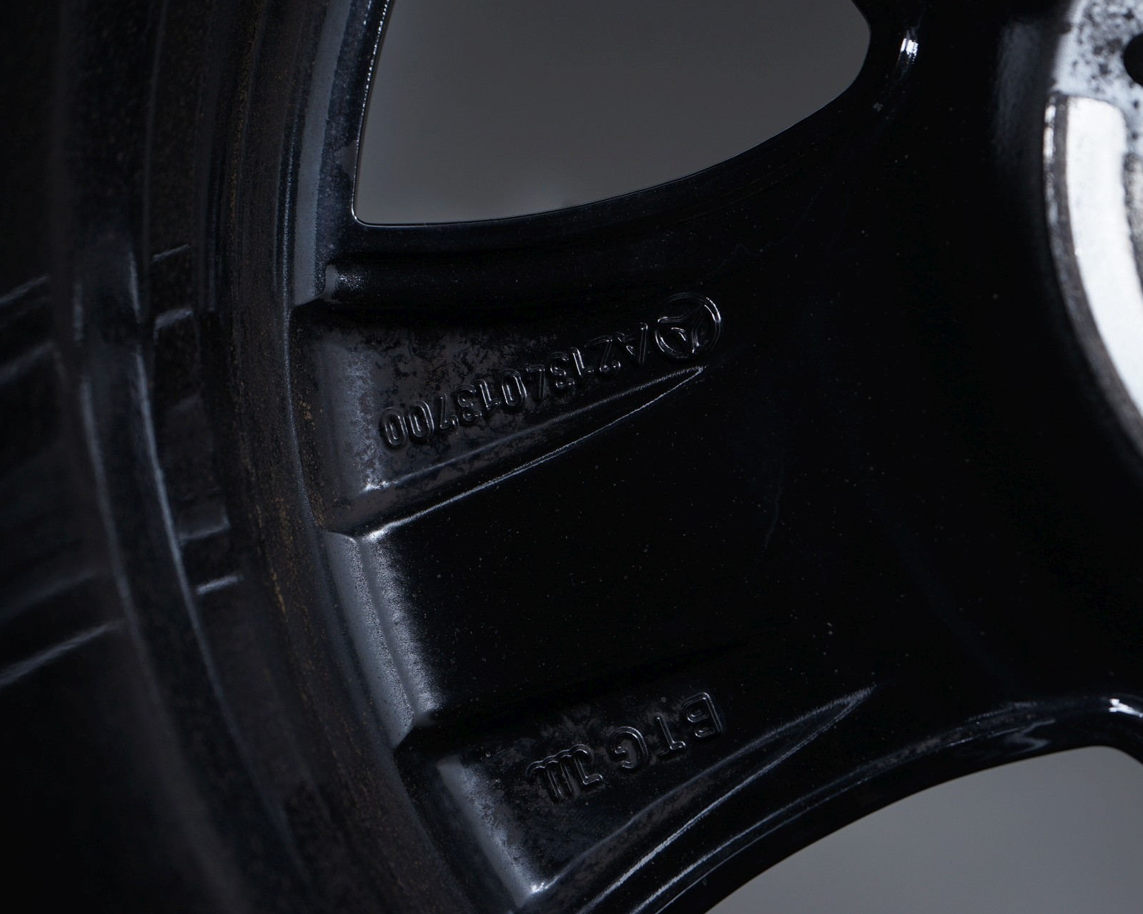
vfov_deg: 25.4
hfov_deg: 31.4
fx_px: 2029
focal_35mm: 60
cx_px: 676
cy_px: 457
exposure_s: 1/100
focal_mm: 53
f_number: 7.1
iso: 250
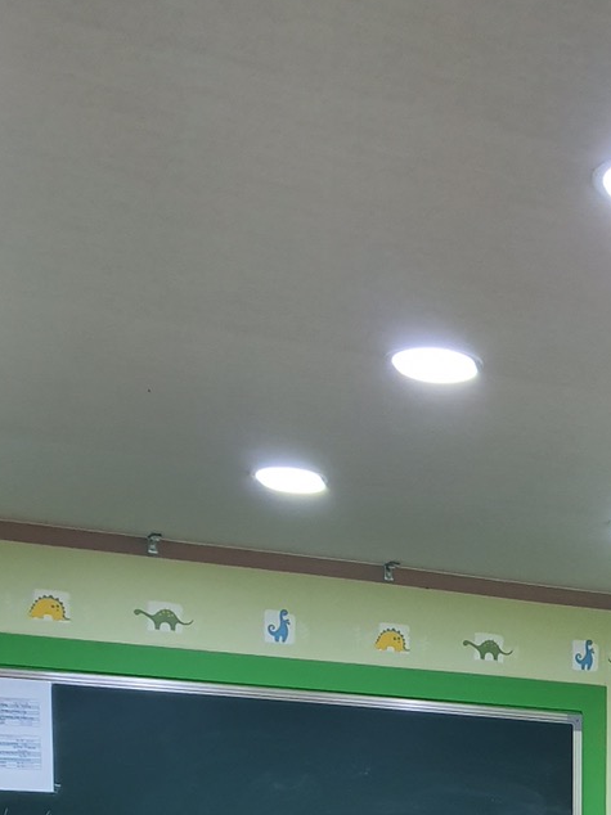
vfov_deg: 24.1
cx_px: 732
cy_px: 1079
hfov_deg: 19.7
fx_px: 1649
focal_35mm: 70
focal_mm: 4.3
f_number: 2.4
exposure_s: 1/60
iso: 160
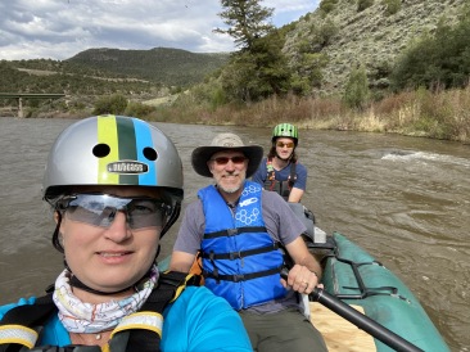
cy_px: 176
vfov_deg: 58.8
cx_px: 235
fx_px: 312
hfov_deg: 74.0
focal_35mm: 23
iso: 25
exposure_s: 1/806
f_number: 2.2
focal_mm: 2.71
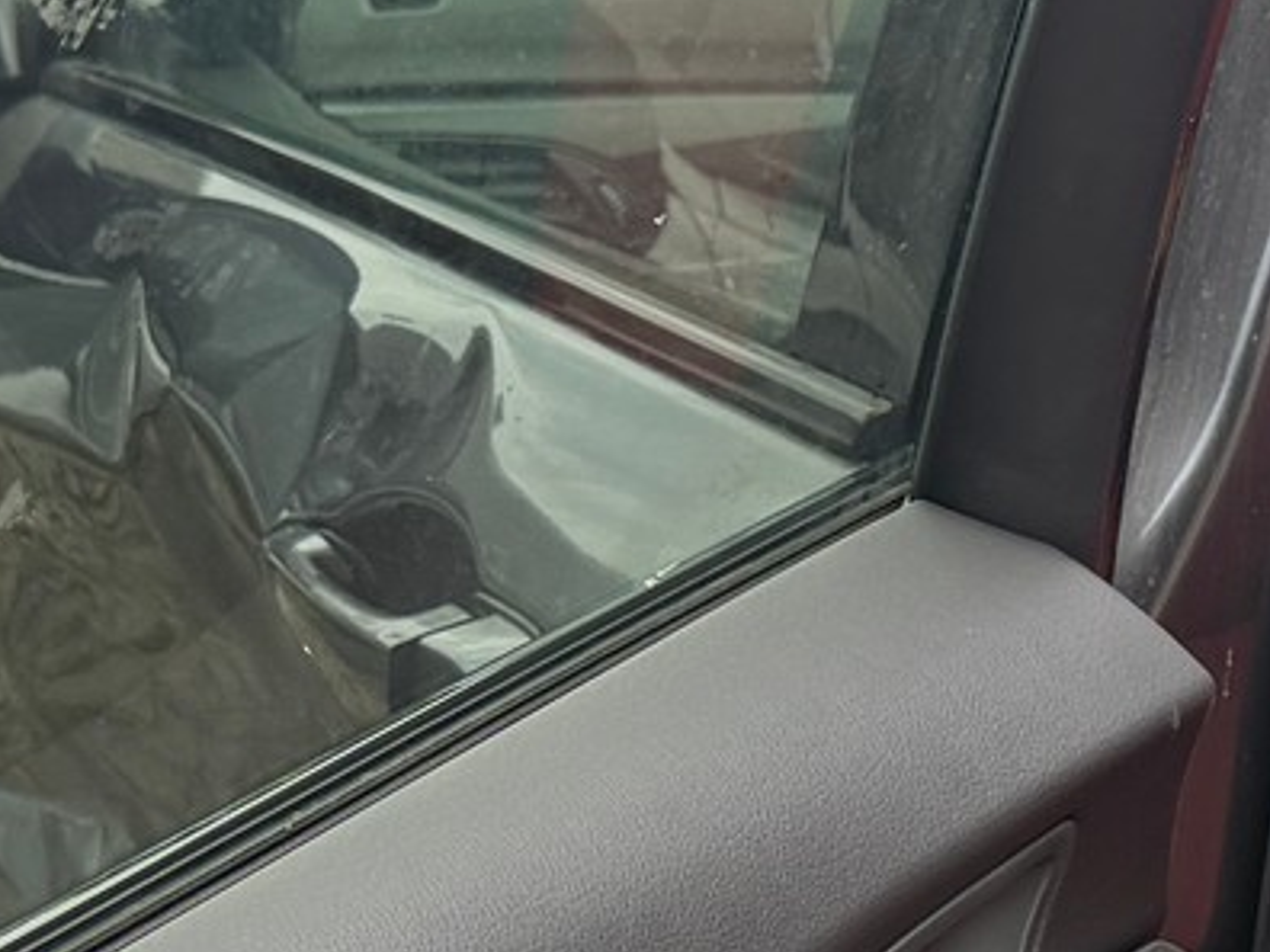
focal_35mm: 124
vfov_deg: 11.7
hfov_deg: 15.6
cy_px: 1212
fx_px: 4549
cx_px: 1222
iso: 80
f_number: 1.78
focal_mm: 6.76
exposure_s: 1/143
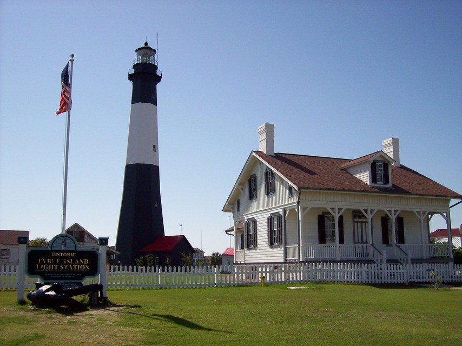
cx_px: 231
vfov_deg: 39.6
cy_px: 173
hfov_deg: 51.4
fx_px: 480
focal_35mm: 36
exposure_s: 1/1206
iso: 80
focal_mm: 6
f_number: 4.8
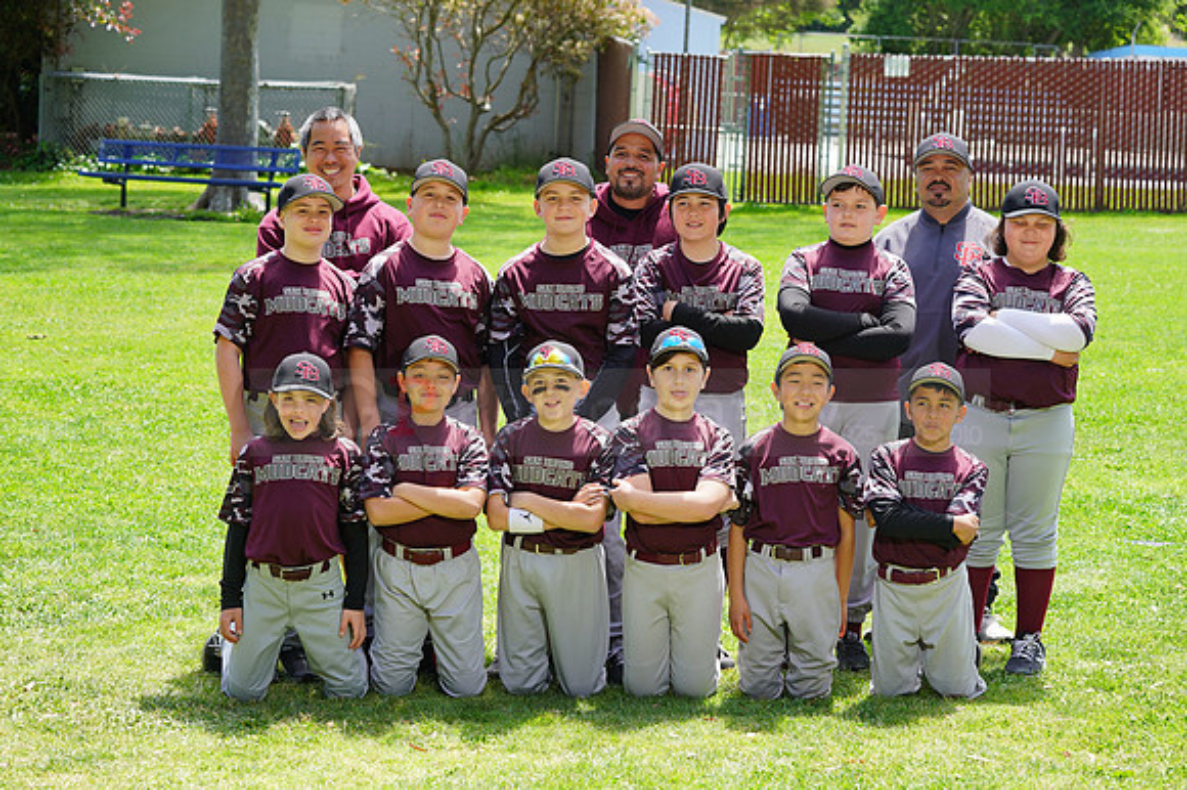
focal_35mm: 100
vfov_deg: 13.7
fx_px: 3295
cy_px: 395
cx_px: 594
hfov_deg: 20.4
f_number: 8
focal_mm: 100
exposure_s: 1/160
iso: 200
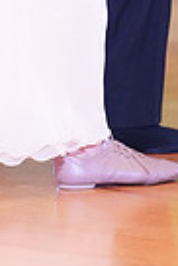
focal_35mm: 506
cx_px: -89
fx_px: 3743
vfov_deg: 4.0
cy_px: -231
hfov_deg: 2.7
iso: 5000
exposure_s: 1/400
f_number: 2.8
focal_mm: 119
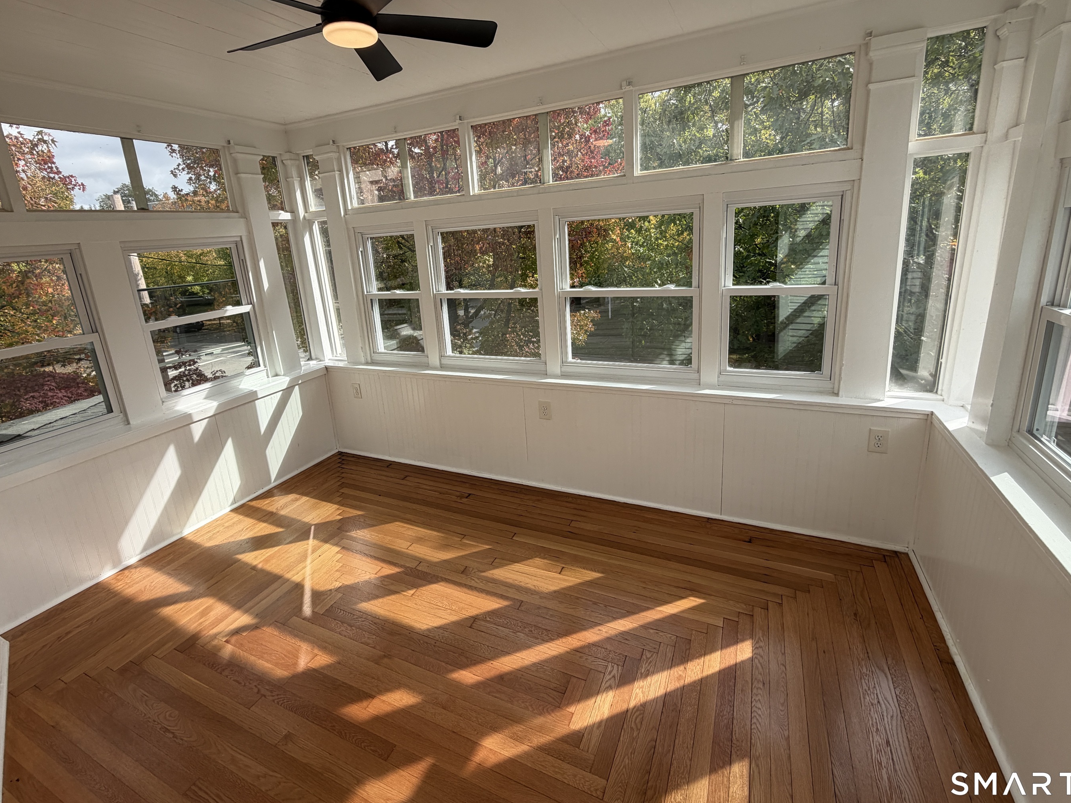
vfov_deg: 77.7
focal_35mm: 16
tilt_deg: -13.4
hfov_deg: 94.5
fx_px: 495
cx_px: 521
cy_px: 346
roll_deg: +4.5
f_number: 2.2
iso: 40
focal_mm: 2.22
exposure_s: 1/502
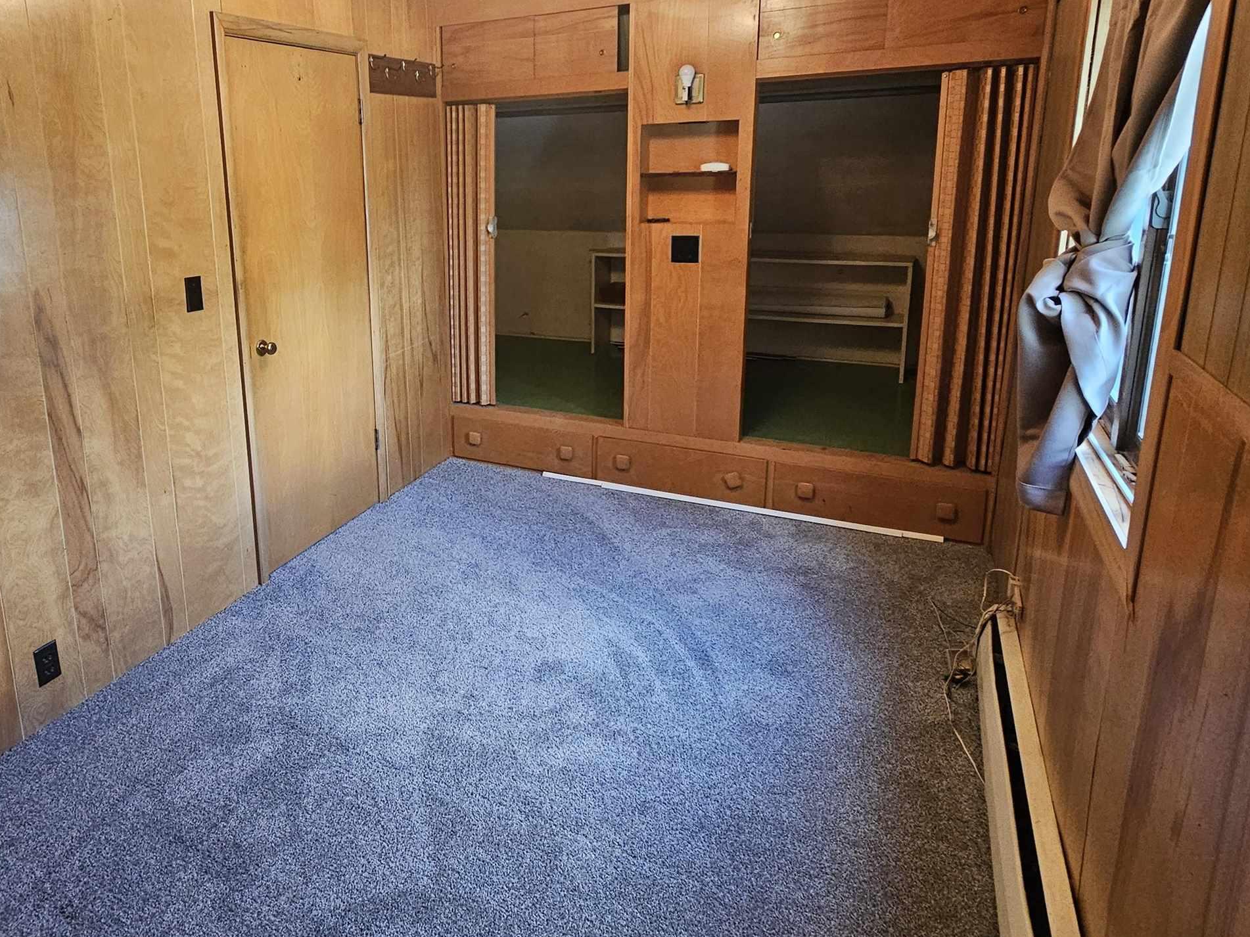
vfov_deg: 62.5
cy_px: 346
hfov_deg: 76.7
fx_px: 758
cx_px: 426
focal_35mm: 21
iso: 320
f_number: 2.2
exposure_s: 1/40
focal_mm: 2.2
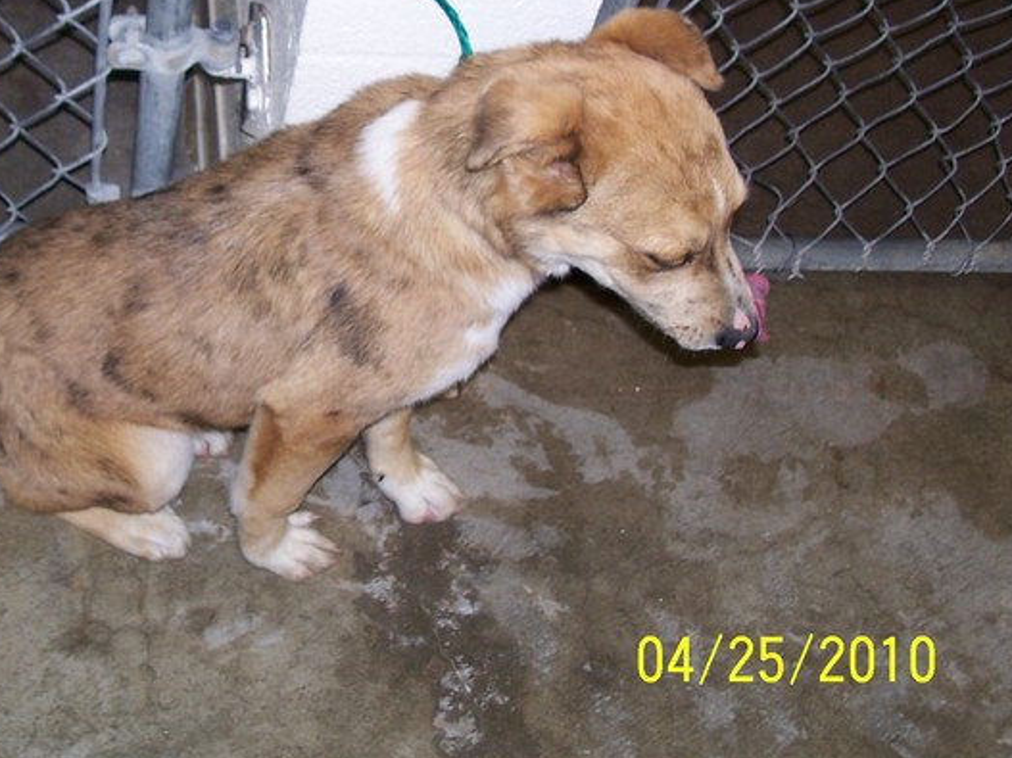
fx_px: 1491
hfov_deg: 36.8
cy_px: 253
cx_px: 278
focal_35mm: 51
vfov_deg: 28.4
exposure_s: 1/60
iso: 80
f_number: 2.8
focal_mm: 6
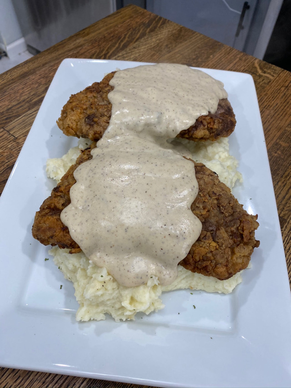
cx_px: 146
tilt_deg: -56.4
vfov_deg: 67.3
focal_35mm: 26
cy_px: 194
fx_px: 291
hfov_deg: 53.1
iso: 100
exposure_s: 1/120
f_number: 1.8
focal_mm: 4.25
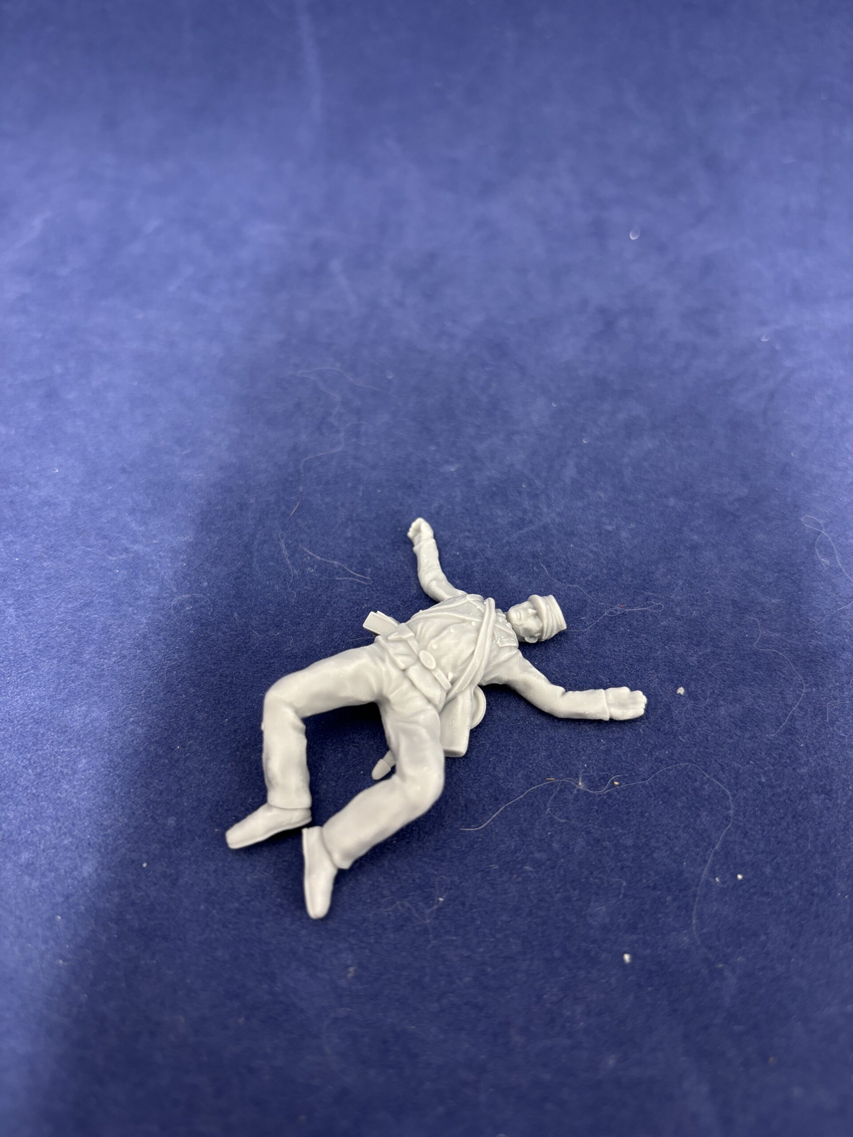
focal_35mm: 26
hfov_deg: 53.1
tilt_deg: -49.6
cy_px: 568
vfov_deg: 67.3
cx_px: 426
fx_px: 854
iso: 160
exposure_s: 1/50
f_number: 1.6
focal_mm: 5.96
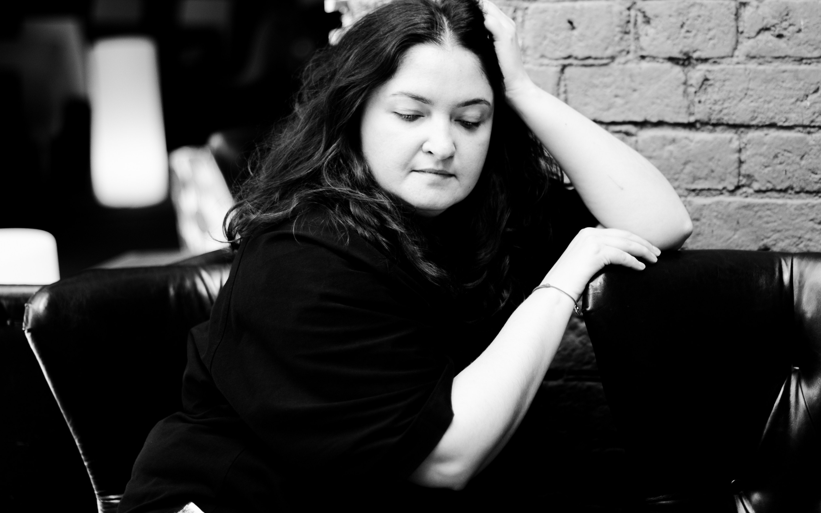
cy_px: 245
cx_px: 408
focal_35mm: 77
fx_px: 1723
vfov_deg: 16.9
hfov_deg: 26.8
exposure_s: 1/500
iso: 125
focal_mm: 50
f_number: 1.4
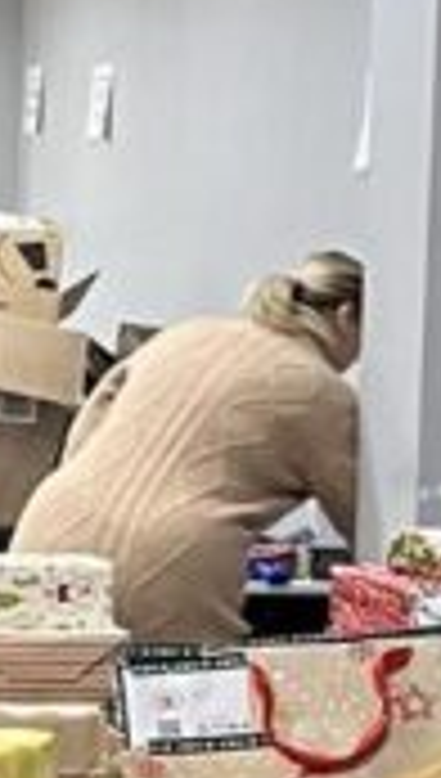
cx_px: -1264
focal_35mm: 196
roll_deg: +0.3
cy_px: 657
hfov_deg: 5.5
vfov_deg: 10.9
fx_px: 4053
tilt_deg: -4.7
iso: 160
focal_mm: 5.1
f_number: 1.6
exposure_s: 1/50
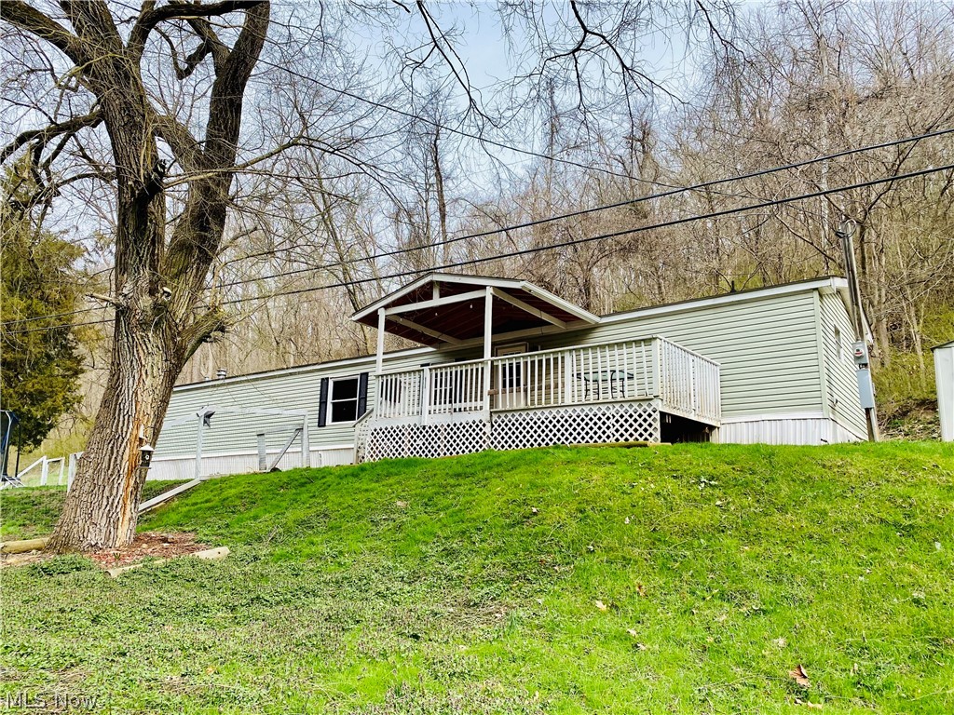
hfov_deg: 67.3
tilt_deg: +13.8
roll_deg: -1.7
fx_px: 717
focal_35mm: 26
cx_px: 477
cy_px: 358
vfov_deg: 53.1
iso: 32
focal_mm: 4.25
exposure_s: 1/1103
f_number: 1.8
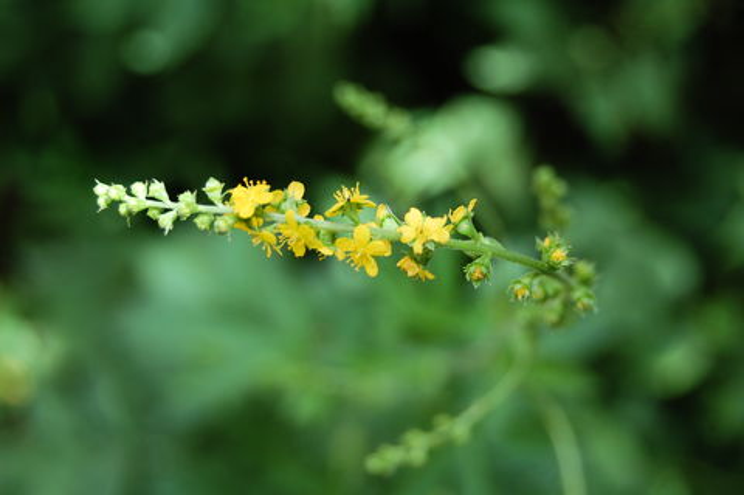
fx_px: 1703
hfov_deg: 24.6
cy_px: 248
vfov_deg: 16.5
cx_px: 372
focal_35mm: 82
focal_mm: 55
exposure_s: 1/125
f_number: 5.6
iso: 250
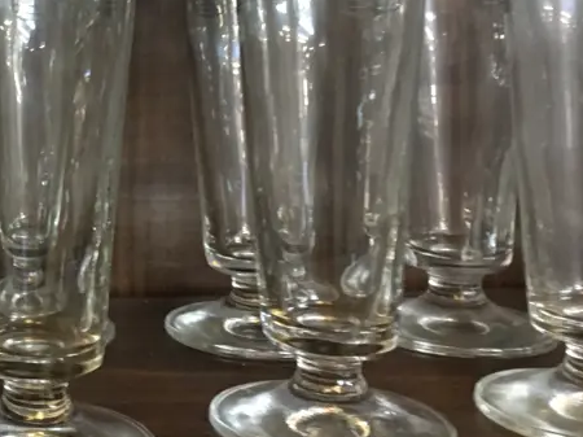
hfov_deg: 26.8
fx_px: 1111
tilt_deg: -1.3
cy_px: 47
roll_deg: -0.5
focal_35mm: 66
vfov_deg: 21.7
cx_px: -70
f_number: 2.2
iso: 100
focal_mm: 4.15
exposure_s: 1/10
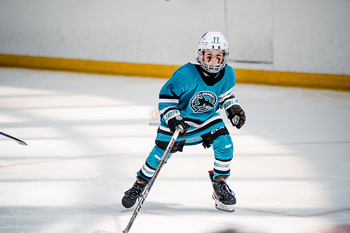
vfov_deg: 6.2
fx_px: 2149
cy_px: 116
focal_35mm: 221
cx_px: 175
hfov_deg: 9.3
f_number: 3.2
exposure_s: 1/3200
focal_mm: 221
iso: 1250
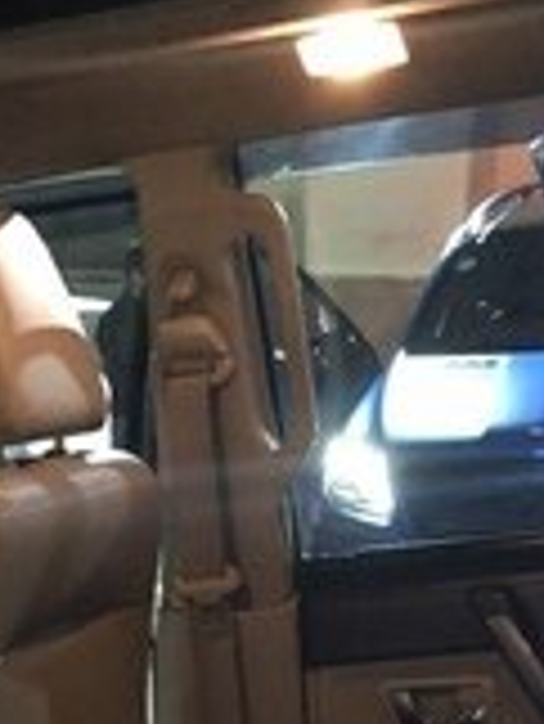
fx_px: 1800
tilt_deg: -21.4
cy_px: 985
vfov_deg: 20.4
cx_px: 238
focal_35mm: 86
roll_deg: -2.1
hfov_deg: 17.2
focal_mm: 4
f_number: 1.8
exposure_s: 1/4
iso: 250
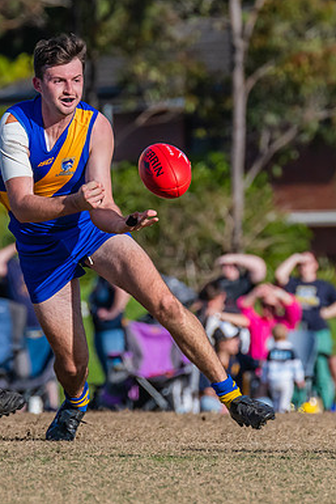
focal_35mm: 897
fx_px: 12546
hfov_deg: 1.5
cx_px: 38
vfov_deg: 2.3
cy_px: 157
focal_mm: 380
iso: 800
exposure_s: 1/2000
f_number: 9
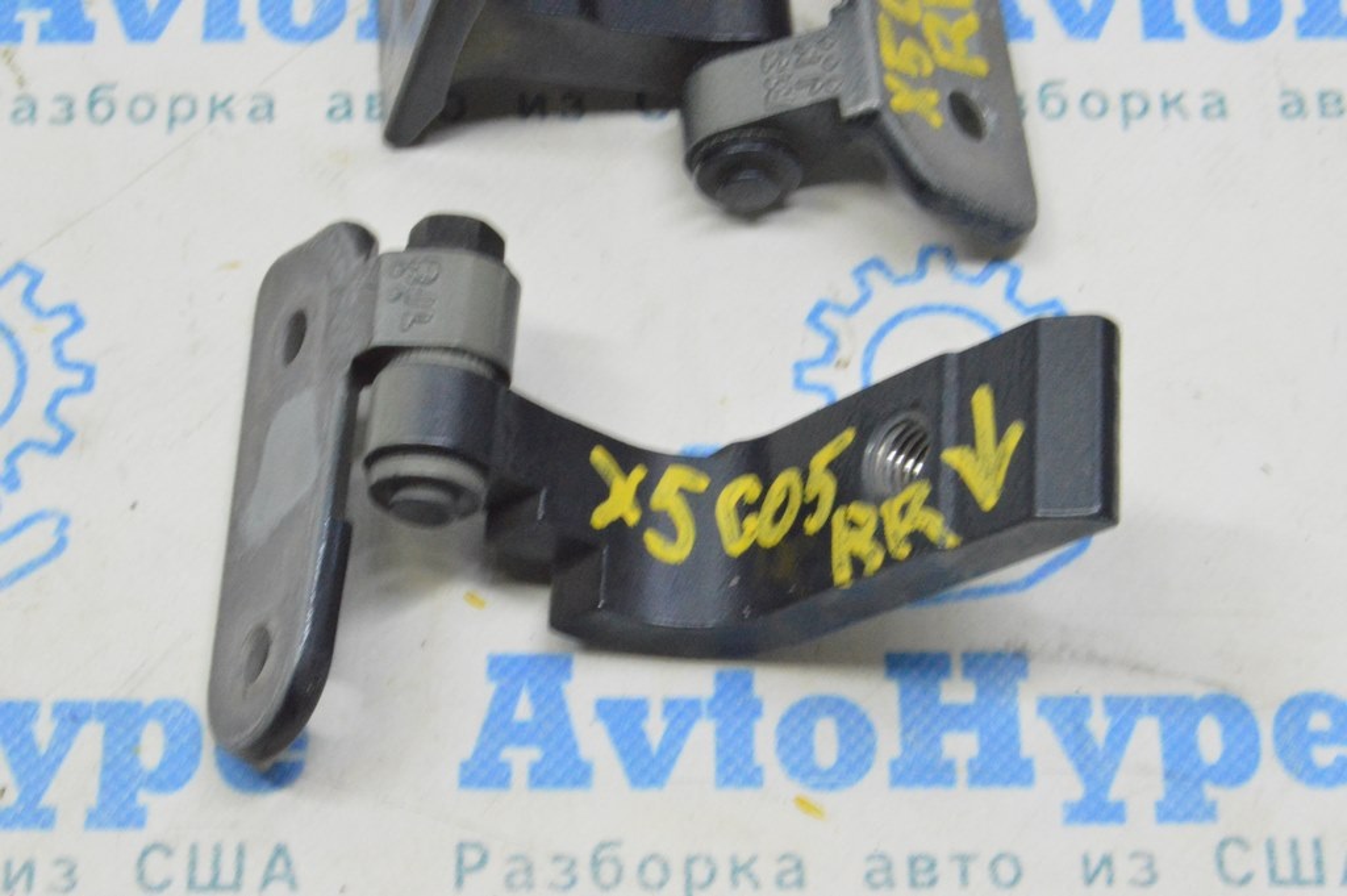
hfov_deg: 27.0
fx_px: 2804
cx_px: 674
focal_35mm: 75
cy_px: 448
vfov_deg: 18.2
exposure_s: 1/20
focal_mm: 50
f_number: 20
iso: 6400
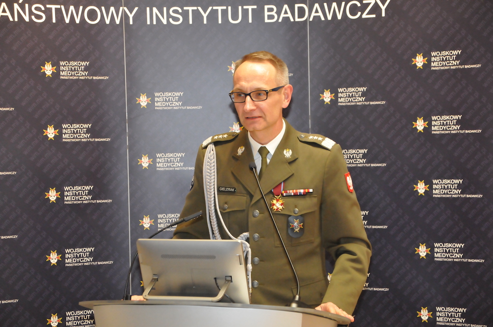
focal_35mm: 93
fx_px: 1272
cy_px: 164
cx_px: 246
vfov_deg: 14.7
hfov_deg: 21.9
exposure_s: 1/60
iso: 2500
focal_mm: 62
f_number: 5.6
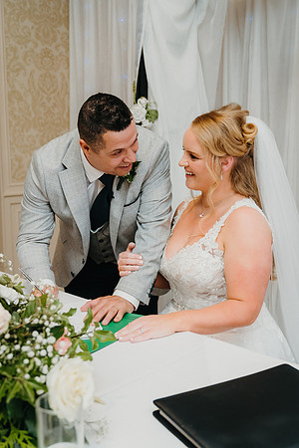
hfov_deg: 31.9
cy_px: 224
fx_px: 523
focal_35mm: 42
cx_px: 136
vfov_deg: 46.4
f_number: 2.8
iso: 800
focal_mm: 28
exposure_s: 1/160
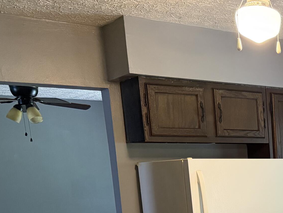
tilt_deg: -11.7
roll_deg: +1.4
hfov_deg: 26.3
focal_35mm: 64
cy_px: 276
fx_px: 523
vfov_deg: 20.9
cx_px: 355
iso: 500
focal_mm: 6.76
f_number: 1.78
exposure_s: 1/60
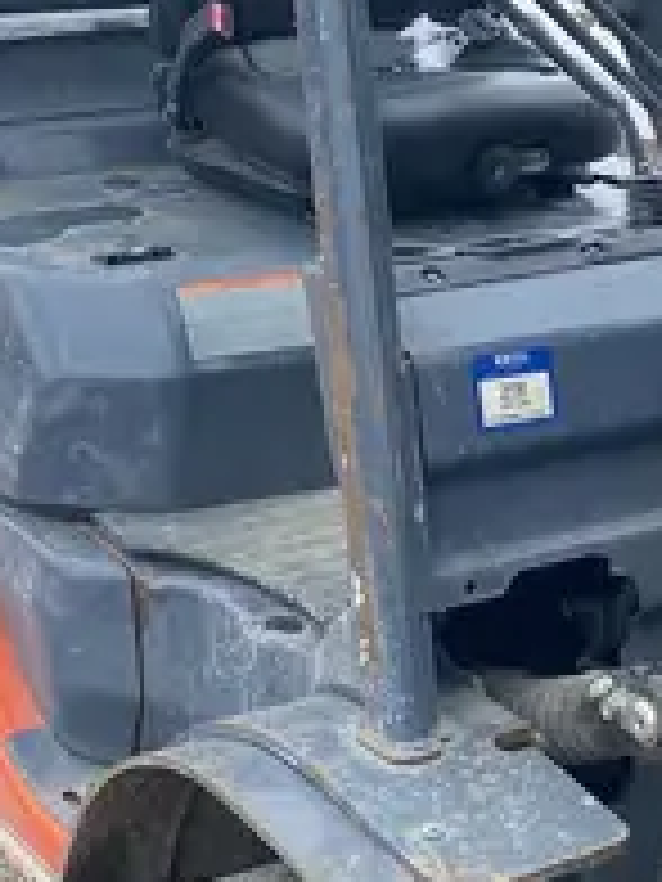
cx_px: 518
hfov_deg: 15.2
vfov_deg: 20.1
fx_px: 2473
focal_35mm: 97
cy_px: 218
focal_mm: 4.25
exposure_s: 1/998
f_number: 1.8
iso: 32
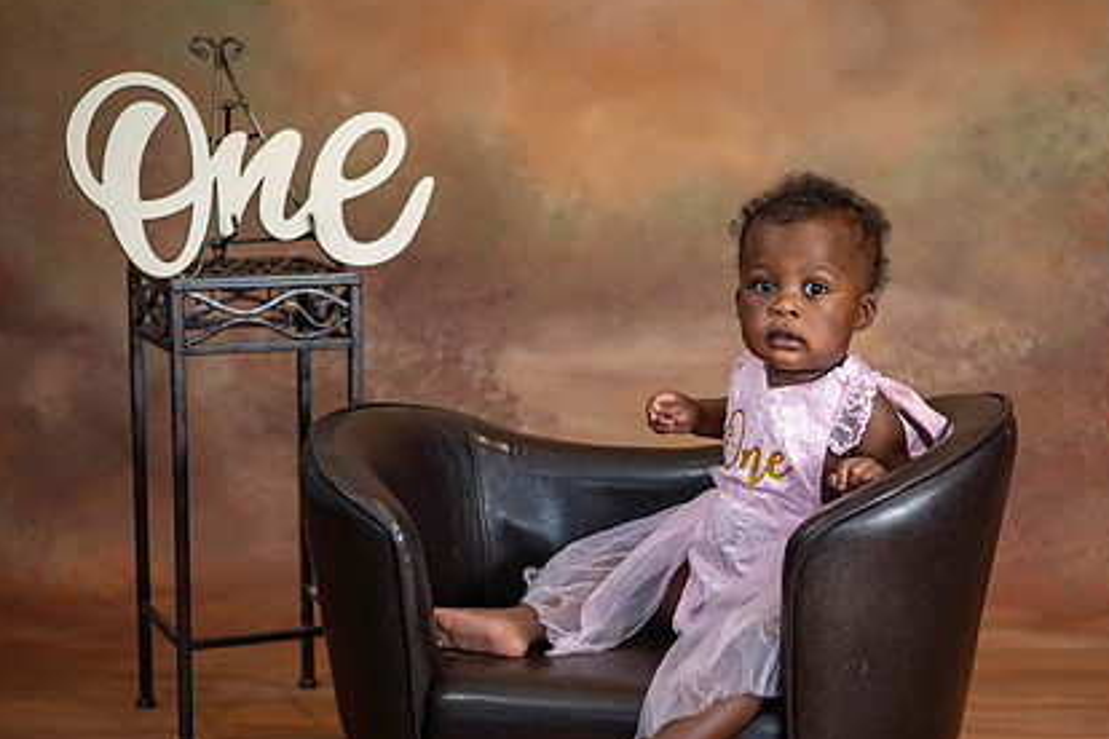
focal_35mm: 70
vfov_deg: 19.4
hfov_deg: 28.8
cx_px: 683
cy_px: 458
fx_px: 2156
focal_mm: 50
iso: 250
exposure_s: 1/200
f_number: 2.5
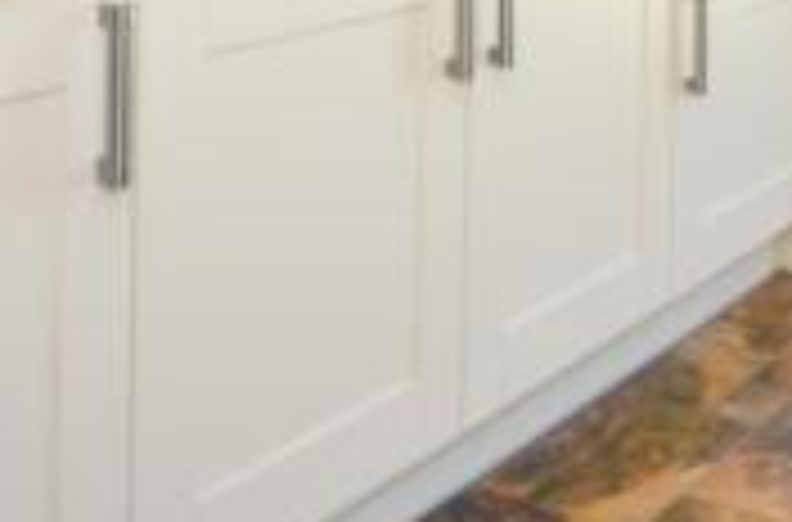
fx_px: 1228
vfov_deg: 20.3
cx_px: 1004
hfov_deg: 29.5
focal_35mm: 56
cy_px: -284
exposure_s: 1/30
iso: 200
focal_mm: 10
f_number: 5
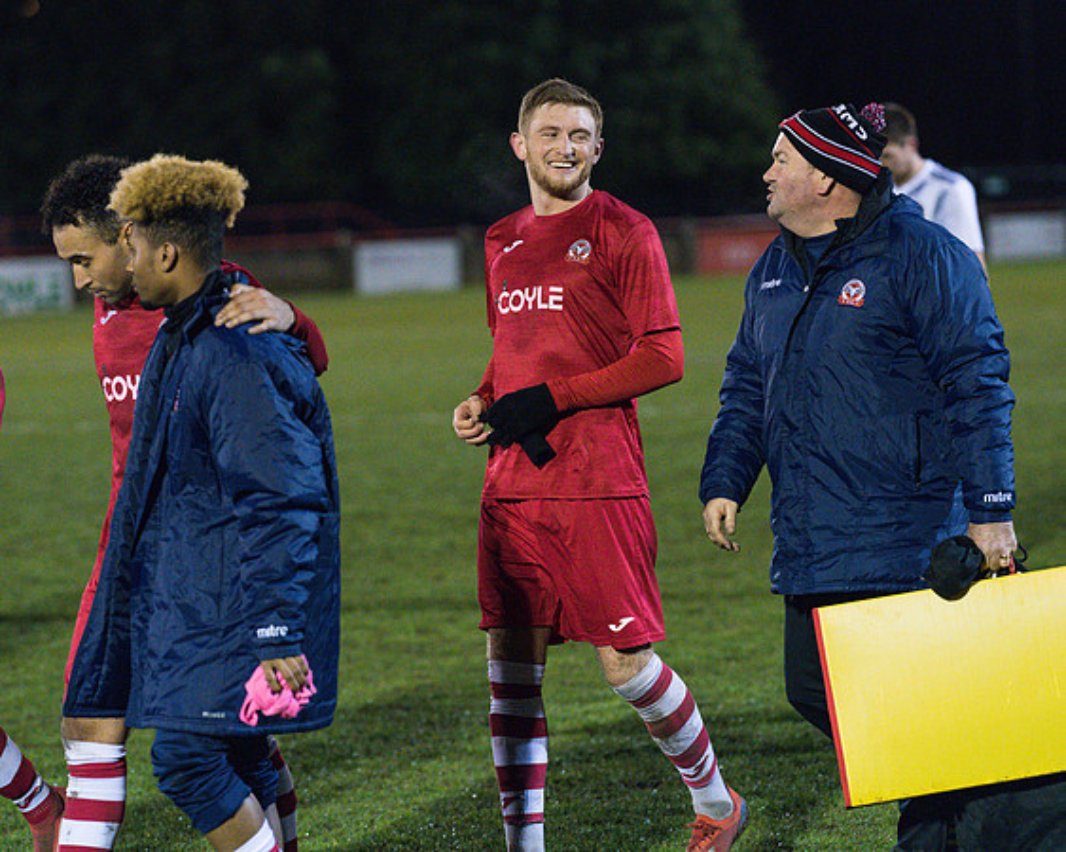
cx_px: 544
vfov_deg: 10.2
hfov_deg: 12.7
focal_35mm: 152
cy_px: 426
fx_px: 4795
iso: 6400
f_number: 2.8
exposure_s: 1/1000
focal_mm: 135
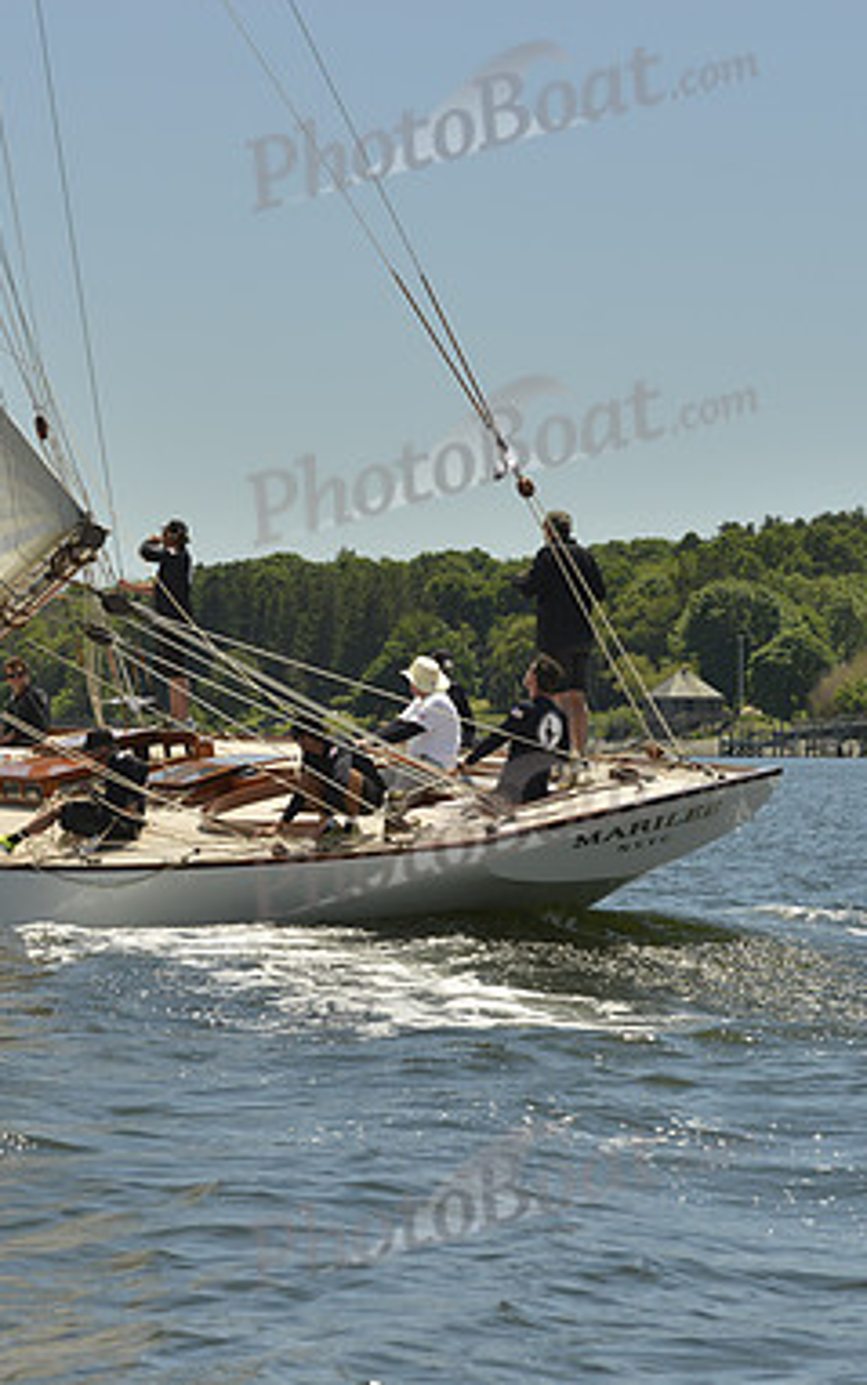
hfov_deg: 9.8
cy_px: 691
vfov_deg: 15.7
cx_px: 62
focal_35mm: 133
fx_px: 5024
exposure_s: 1/1600
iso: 280
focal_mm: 86
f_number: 9
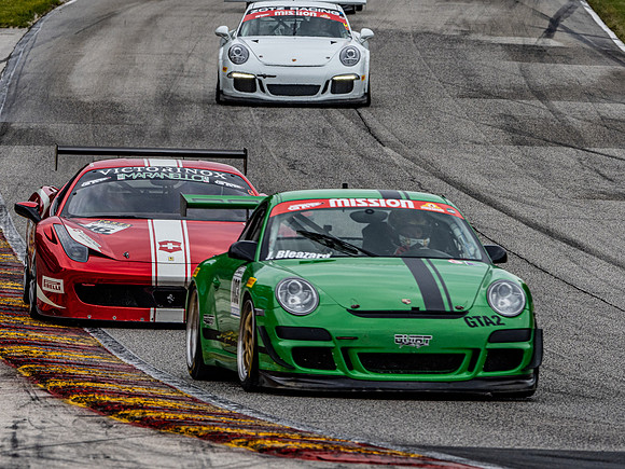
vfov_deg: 2.5
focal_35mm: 601
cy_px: 234
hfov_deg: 3.3
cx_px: 312
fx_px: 10851
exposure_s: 1/400
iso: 400
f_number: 10
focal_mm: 300
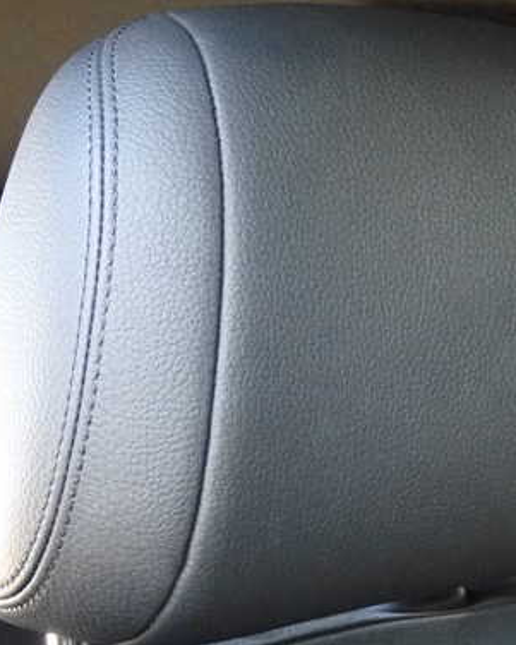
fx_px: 1603
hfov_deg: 18.3
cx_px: 331
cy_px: 331
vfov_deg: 22.7
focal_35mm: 84
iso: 1600
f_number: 3.3
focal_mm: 9.65
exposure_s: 1/125
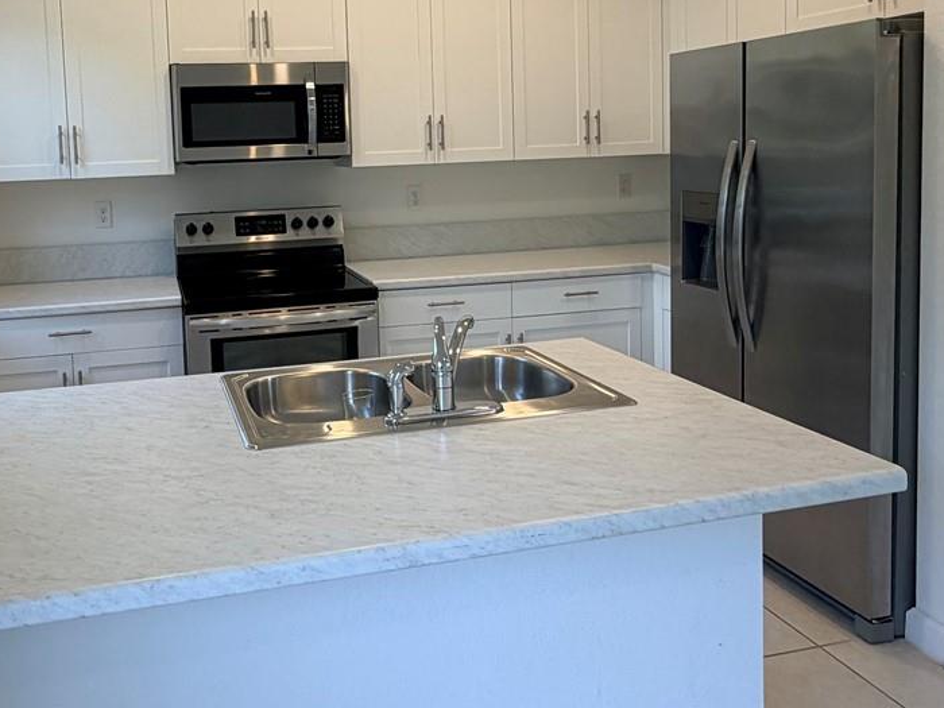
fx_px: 873
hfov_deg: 55.9
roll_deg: +2.9
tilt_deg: -5.2
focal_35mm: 32
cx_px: 333
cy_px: 201
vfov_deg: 43.1
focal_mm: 2.22
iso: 125
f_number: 2.2
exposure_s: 1/120
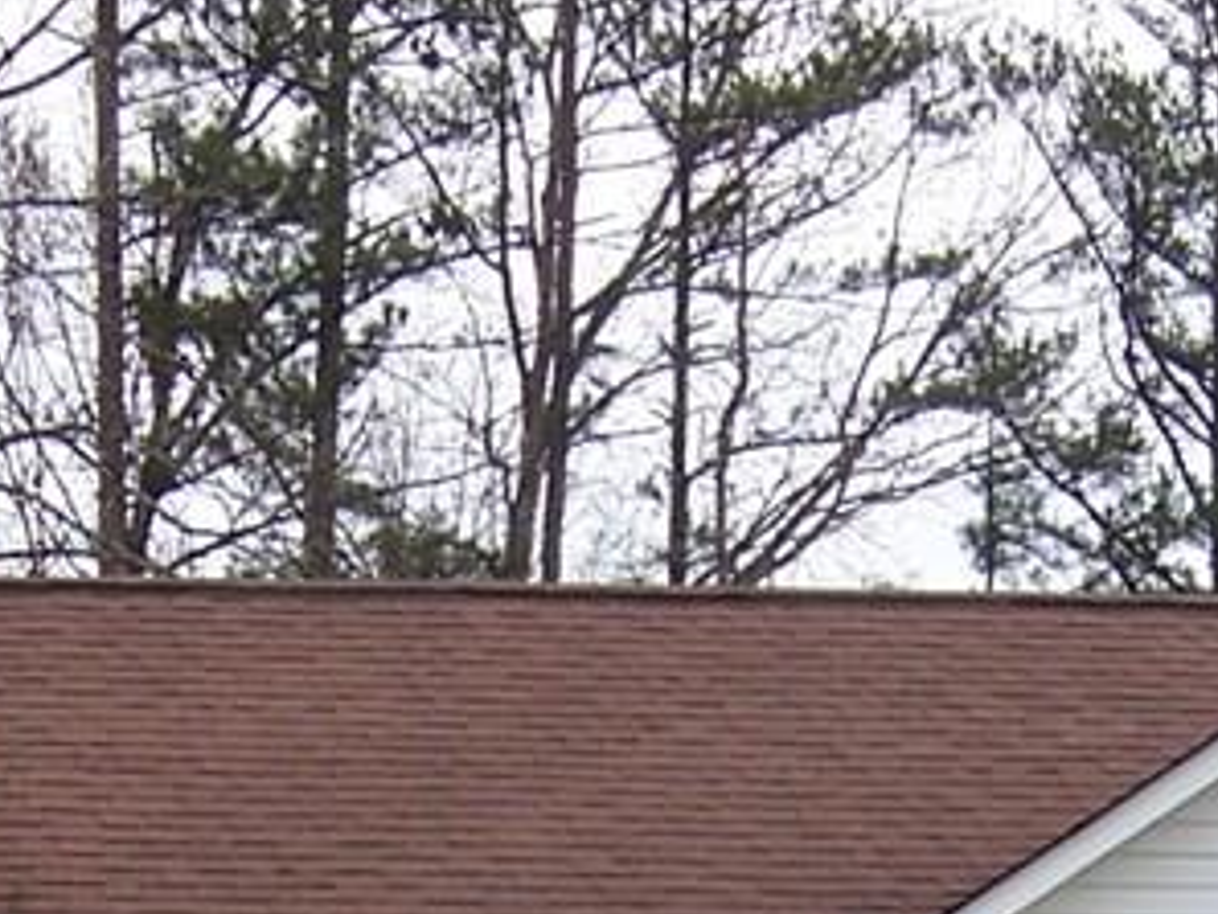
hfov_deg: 14.3
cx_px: 599
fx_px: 4858
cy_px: 1496
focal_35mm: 138
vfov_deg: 10.3
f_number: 4
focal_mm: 6.7
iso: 80
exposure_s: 1/500
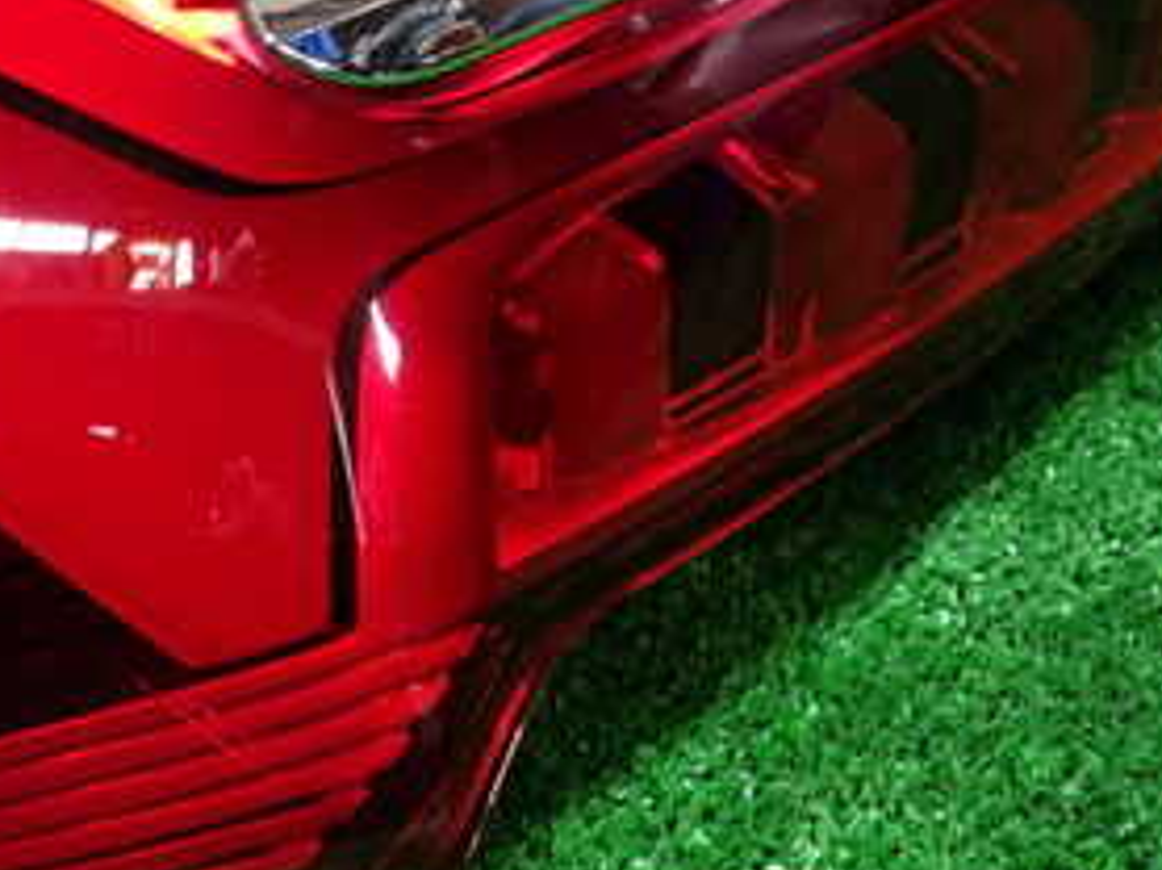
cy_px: 226
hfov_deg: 34.3
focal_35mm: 54
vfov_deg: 26.7
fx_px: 1811
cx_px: 205
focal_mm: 4.5
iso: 200
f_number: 2
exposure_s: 1/30
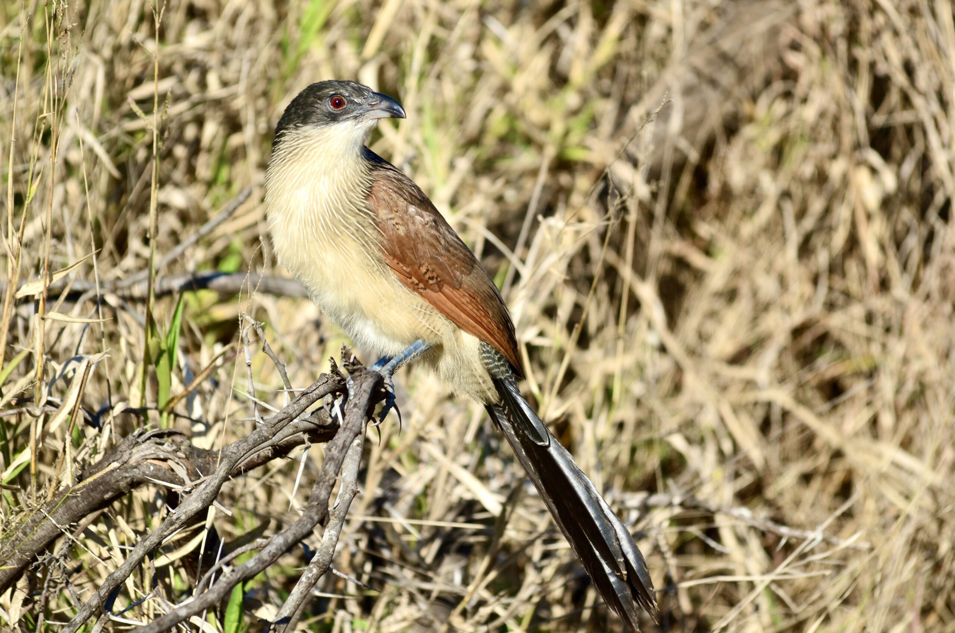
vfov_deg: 1.8
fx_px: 19856
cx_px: 478
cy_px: 316
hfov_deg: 2.8
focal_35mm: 750
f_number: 6.3
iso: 250
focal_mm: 500
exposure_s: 1/1000
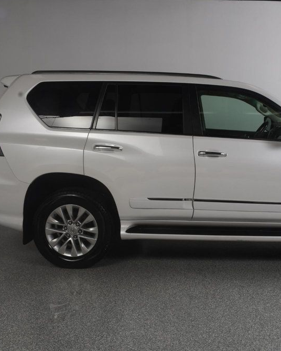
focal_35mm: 43
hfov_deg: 34.3
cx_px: 204
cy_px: 174
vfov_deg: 42.9
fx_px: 447
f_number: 13
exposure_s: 1/160
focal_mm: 20
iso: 100
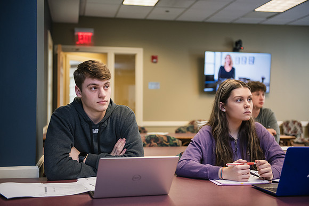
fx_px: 429
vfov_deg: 27.0
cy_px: 103
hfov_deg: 39.6
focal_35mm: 50
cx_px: 154
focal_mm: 50
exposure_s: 1/200
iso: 1250
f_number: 2.8
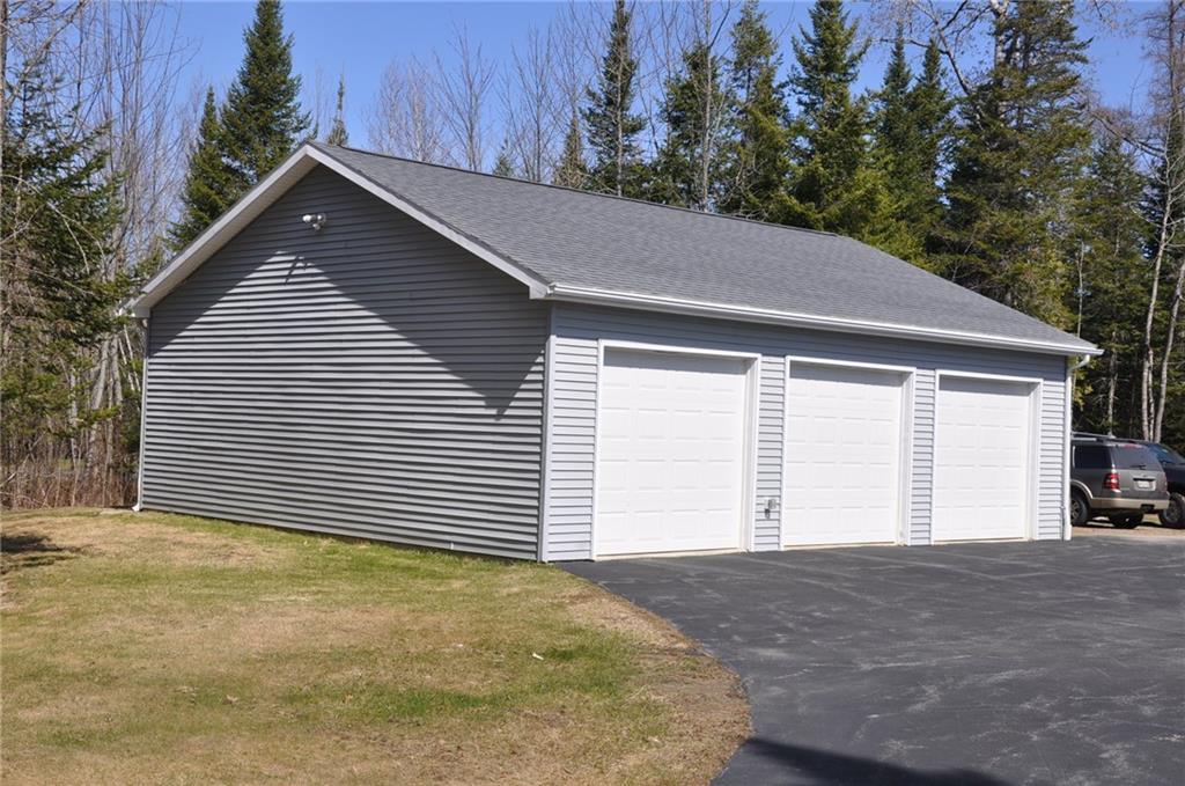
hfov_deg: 41.2
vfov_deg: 28.0
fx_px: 1577
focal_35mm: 48
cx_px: 592
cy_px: 393
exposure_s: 1/400
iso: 200
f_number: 10
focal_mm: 32
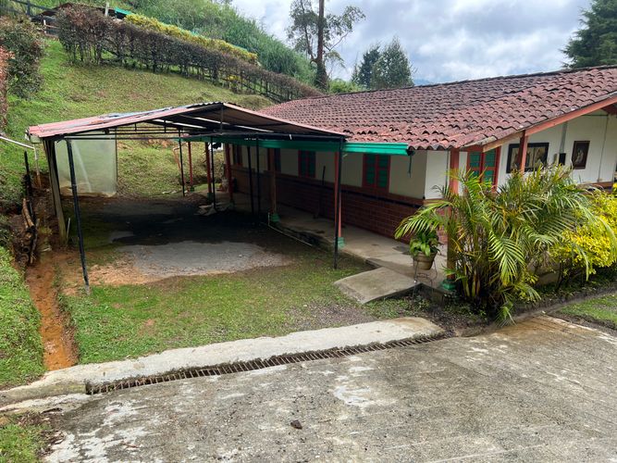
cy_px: 232
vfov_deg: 53.0
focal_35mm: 26
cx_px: 308
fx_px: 463
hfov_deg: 67.3
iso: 50
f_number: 1.5
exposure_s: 1/1224
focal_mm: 5.7
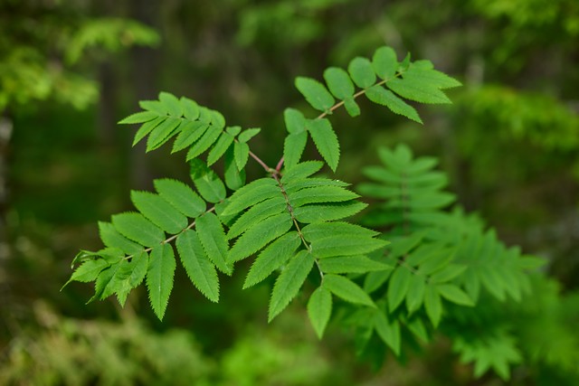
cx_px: 290
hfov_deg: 48.4
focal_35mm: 40
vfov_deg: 33.4
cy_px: 193
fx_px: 643
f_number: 2.8
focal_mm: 40
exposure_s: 1/400
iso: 100
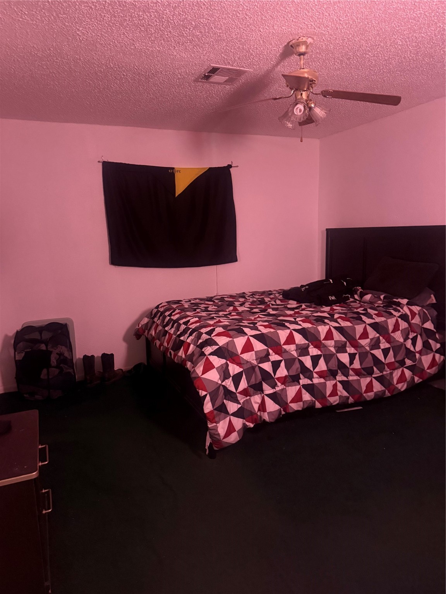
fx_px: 412
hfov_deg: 56.8
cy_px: 297
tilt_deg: -9.9
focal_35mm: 24
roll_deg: +0.8
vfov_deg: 71.6
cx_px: 223
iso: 1250
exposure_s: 1/30
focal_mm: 6.76
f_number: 1.78
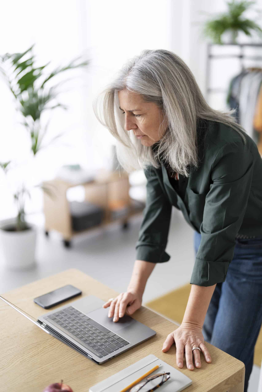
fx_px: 545
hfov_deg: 27.0
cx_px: 131
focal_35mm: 50
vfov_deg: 39.6
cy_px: 196
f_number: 1.2
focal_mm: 50
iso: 320
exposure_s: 1/250
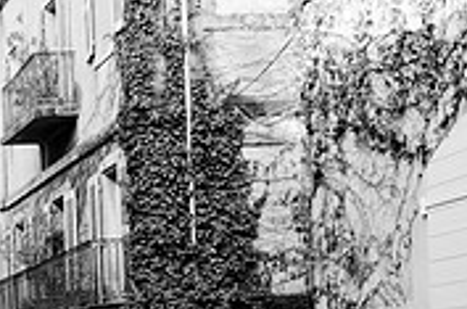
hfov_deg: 16.4
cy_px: 331
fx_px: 1527
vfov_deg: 11.4
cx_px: -150
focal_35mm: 118
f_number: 7.1
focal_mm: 24
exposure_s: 1/200
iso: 200
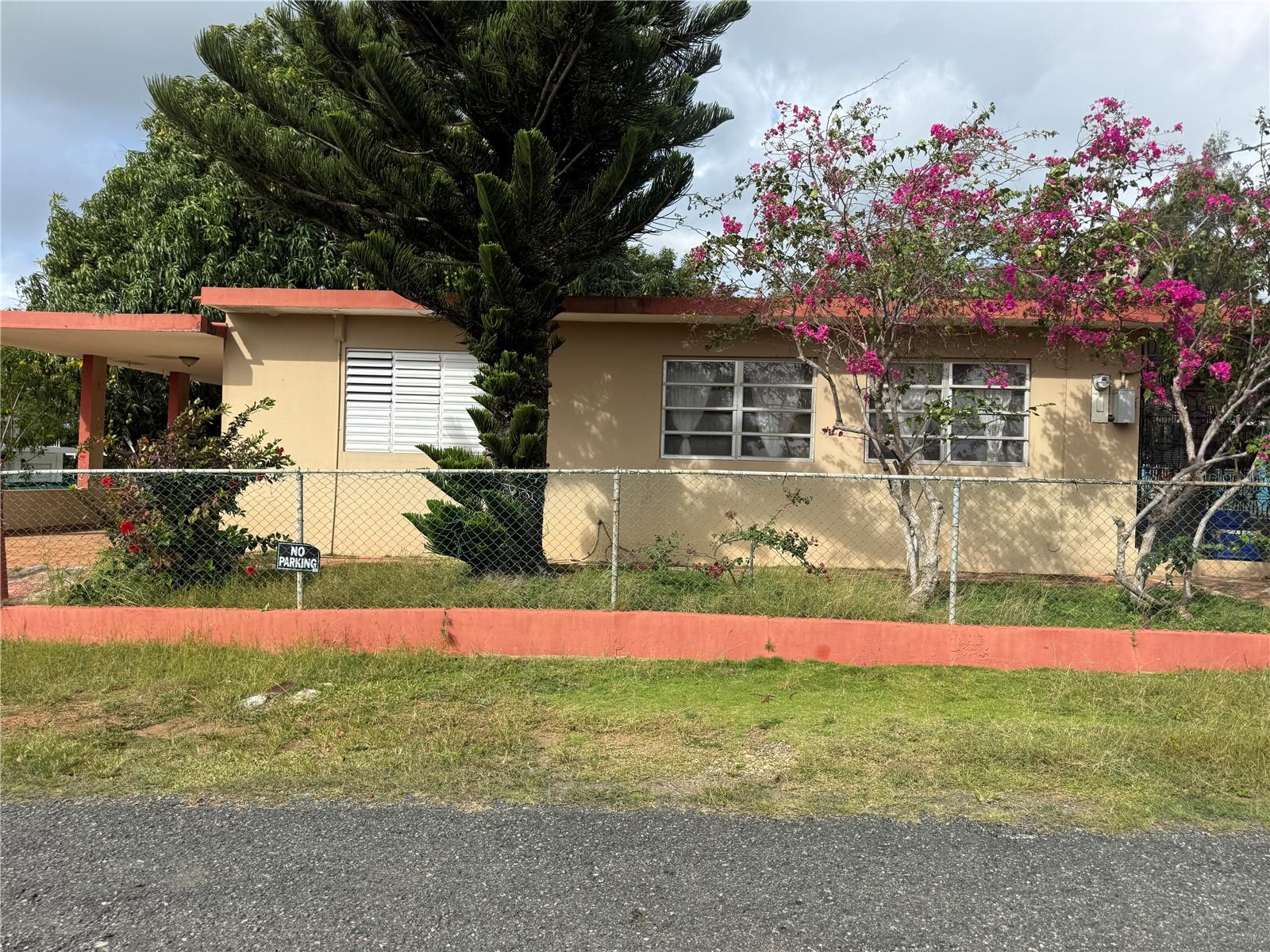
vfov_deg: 56.8
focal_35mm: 24
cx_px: 635
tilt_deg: +2.9
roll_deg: -2.6
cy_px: 476
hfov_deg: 71.6
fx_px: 881
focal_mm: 6.76
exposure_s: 1/3425
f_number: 1.78
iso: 80
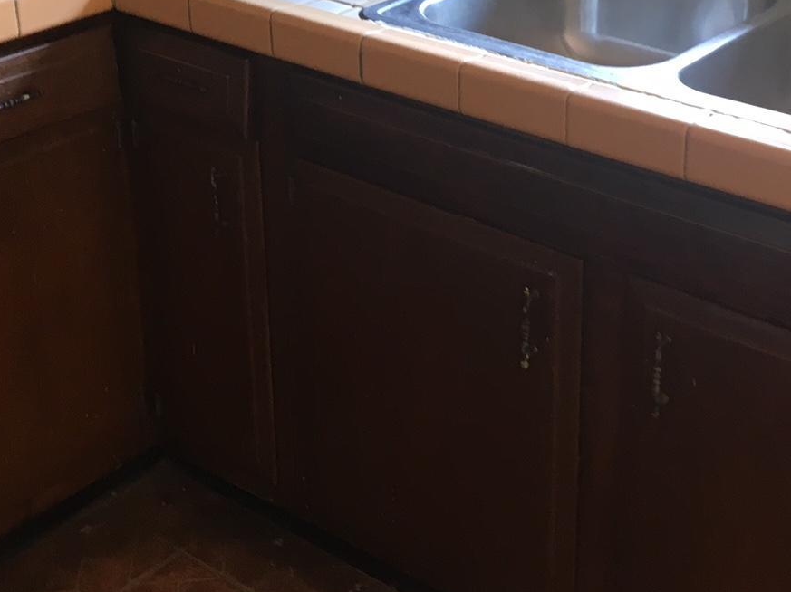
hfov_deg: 28.8
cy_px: 82
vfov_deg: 21.5
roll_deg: +1.2
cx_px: 516
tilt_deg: -20.5
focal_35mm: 67
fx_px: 1530
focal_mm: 4.15
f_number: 2.2
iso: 64
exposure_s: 1/30
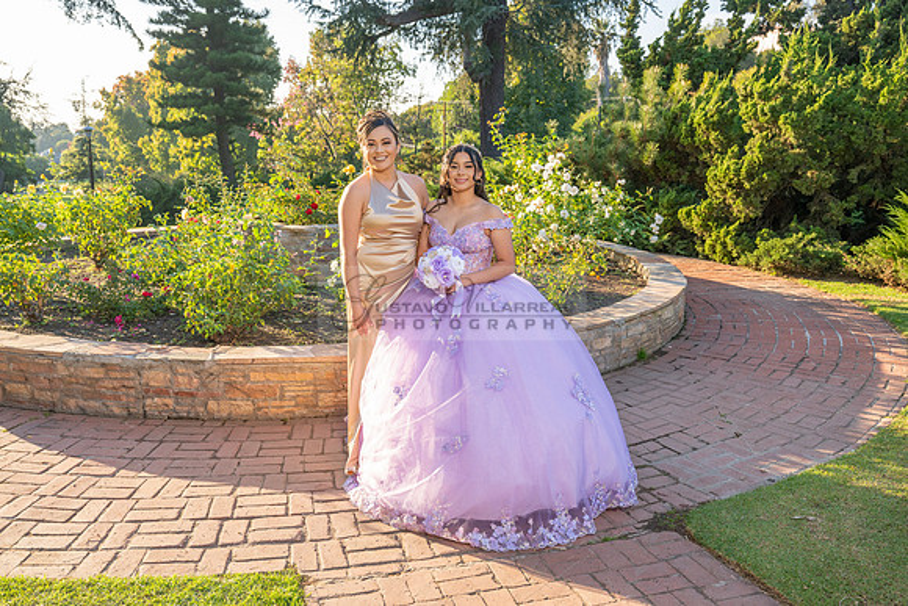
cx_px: 454
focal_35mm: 32
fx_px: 795
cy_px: 303
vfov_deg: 41.7
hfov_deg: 59.5
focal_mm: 31.5
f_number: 5.6
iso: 200
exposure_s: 1/200
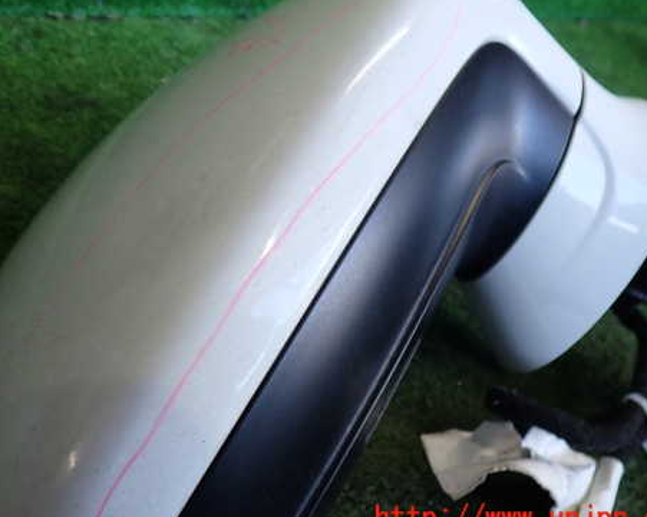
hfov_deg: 46.7
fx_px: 746
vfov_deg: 38.1
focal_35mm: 39
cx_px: 268
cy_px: 214
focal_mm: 5.4
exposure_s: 1/100
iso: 200
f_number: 2.3
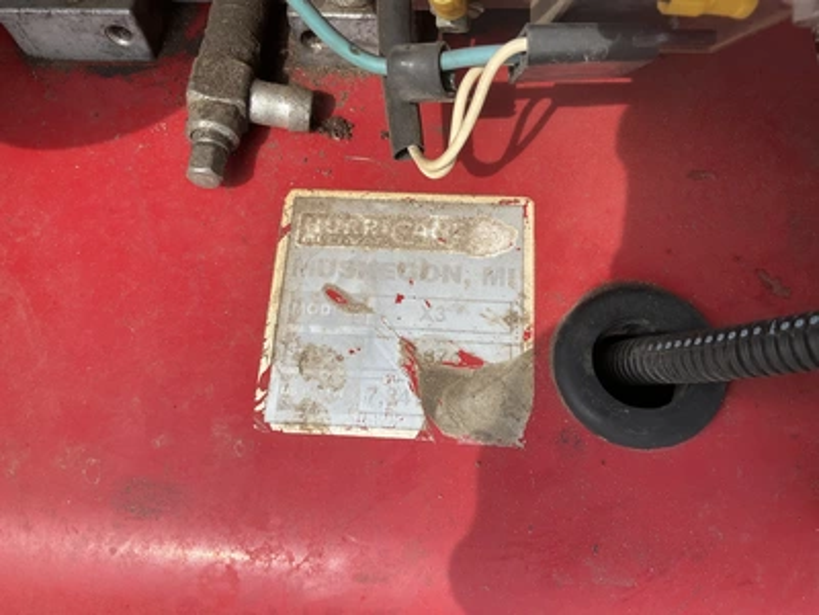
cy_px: 308
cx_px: 410
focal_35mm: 29
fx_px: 686
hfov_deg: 61.7
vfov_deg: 48.2
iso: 25
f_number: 1.8
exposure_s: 1/700
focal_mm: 3
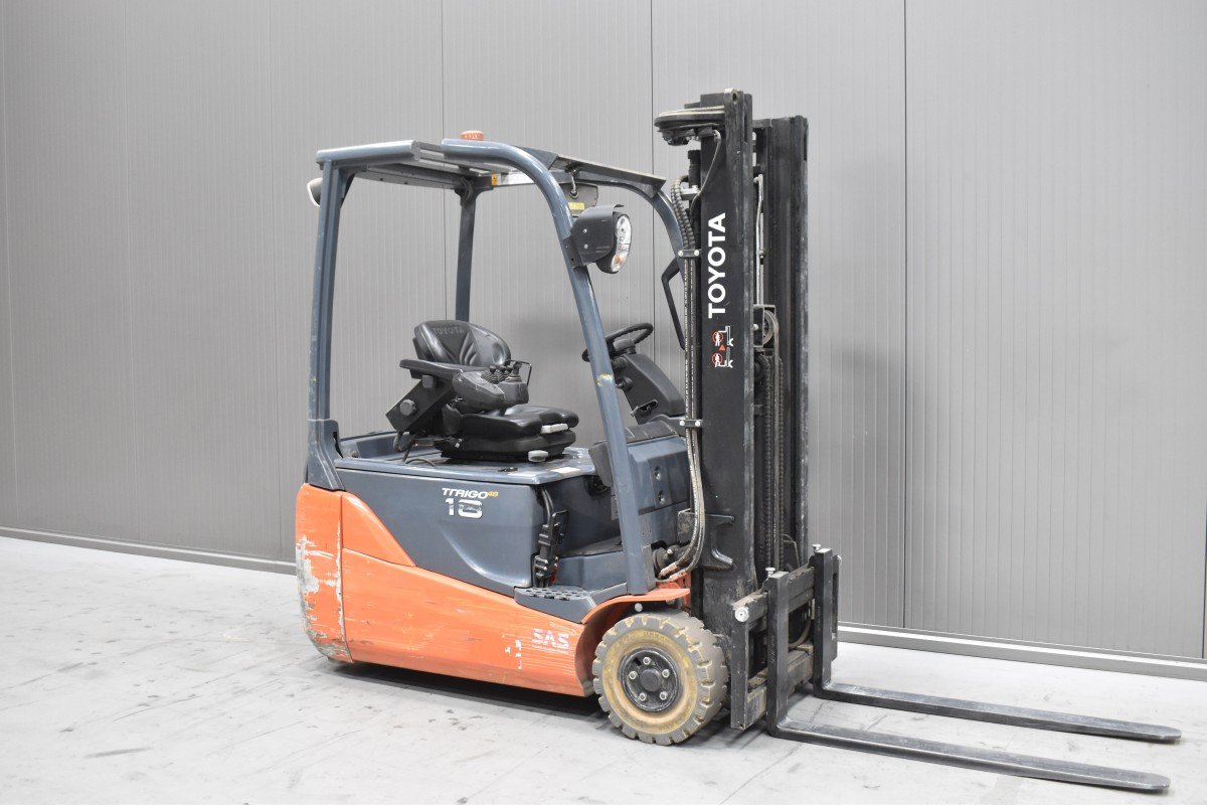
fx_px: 1207
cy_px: 402
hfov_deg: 53.1
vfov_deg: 36.9
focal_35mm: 36
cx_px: 604
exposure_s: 1/25
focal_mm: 24
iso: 1600
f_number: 5
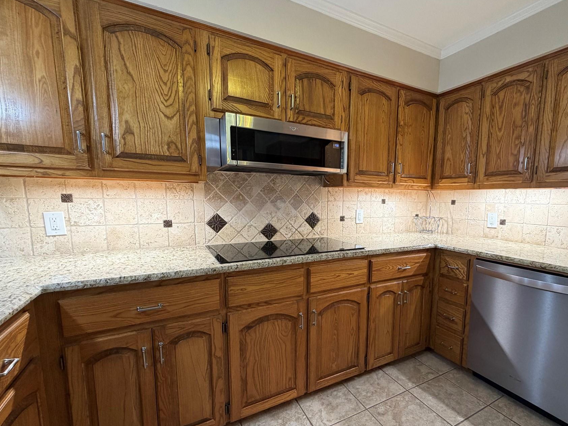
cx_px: 329
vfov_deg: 74.5
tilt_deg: -7.8
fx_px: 279
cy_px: 233
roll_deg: +0.0
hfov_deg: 90.3
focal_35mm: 17
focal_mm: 2.22
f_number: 2.2
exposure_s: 1/60
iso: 200
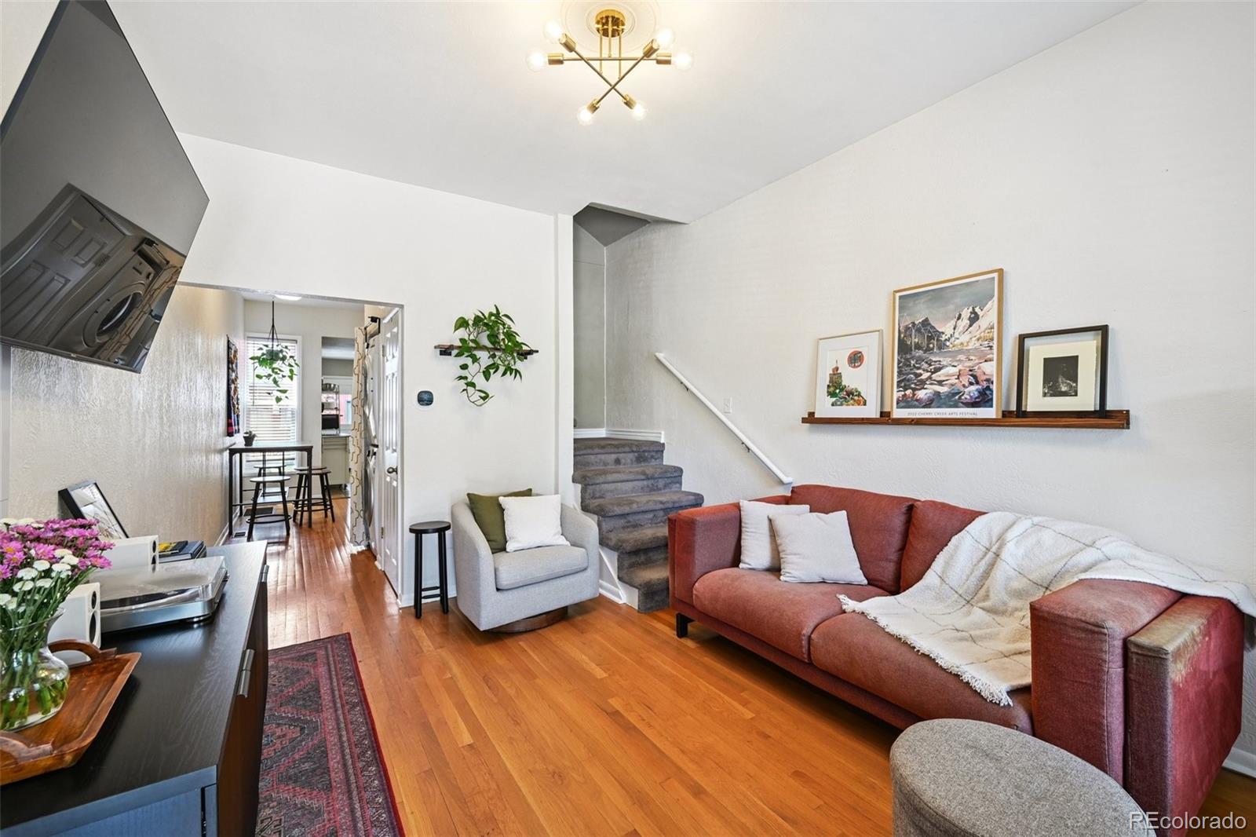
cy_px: 418
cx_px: 628
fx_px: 523
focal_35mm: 15
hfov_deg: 100.4
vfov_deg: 77.3
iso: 400
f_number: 10
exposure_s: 1/13
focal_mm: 15
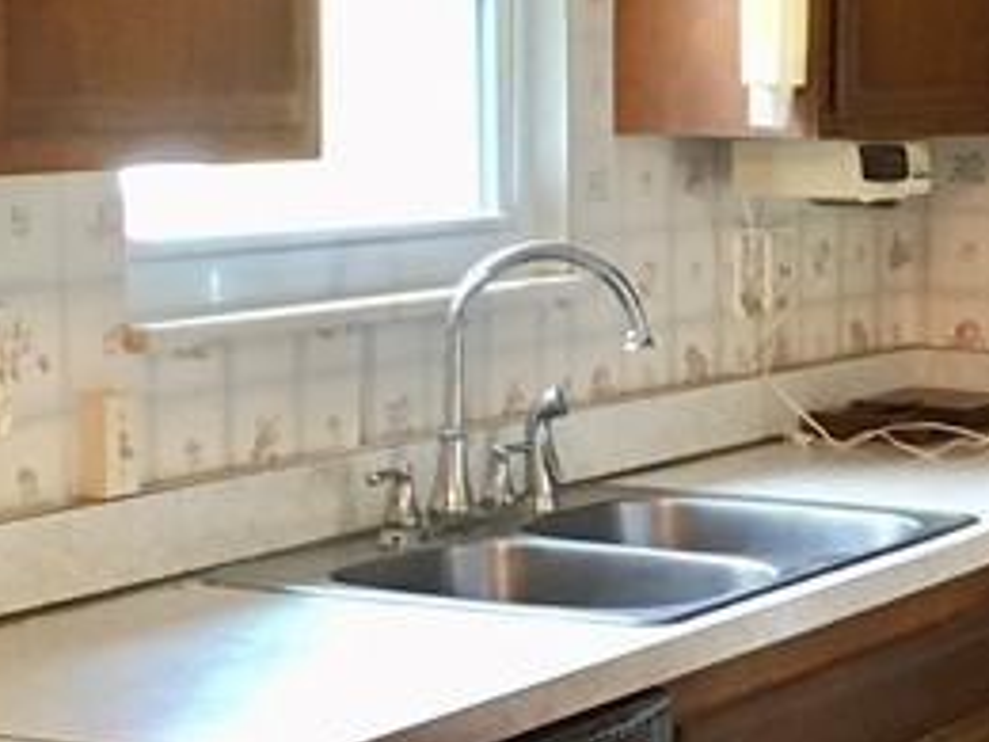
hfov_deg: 16.6
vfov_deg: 13.0
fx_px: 3257
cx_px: 1137
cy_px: 384
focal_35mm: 114
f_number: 2.2
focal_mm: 4.15
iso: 200
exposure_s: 1/30
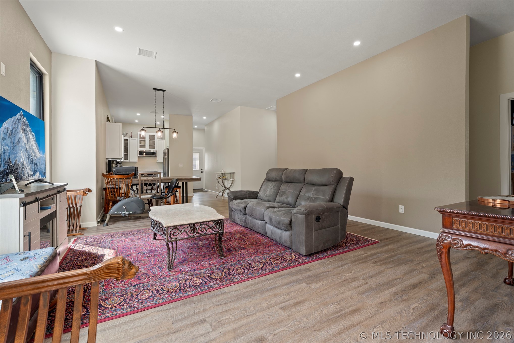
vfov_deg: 73.7
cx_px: 257
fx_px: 228
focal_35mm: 16
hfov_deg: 96.7
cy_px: 172
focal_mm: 16
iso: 200
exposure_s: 1/4
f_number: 9
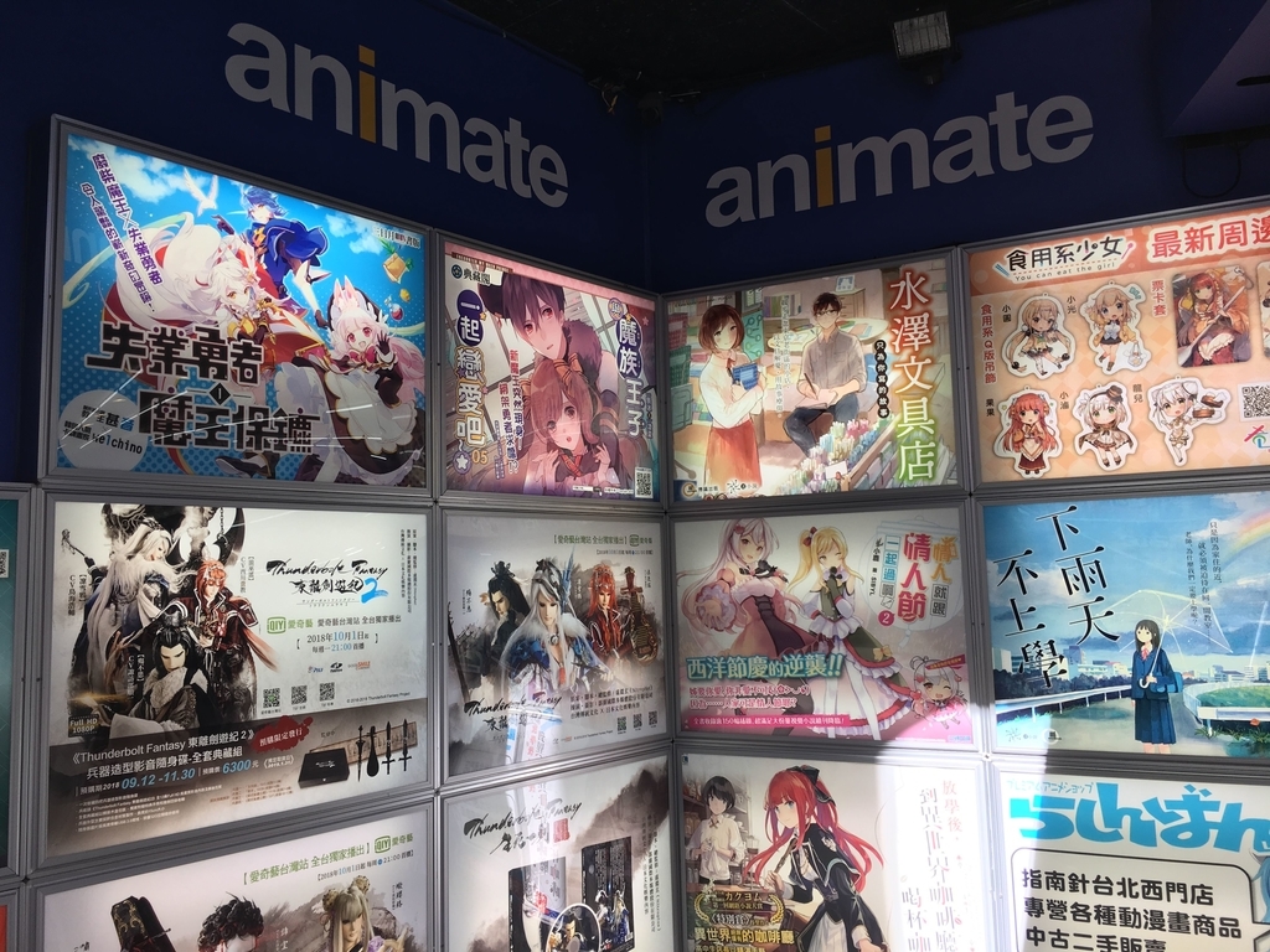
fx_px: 1064
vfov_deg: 48.2
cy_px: 476
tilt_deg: +6.8
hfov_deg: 61.7
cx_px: 635
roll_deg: +2.2
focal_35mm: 29
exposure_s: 1/120
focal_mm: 4.15
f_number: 2.2
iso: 25
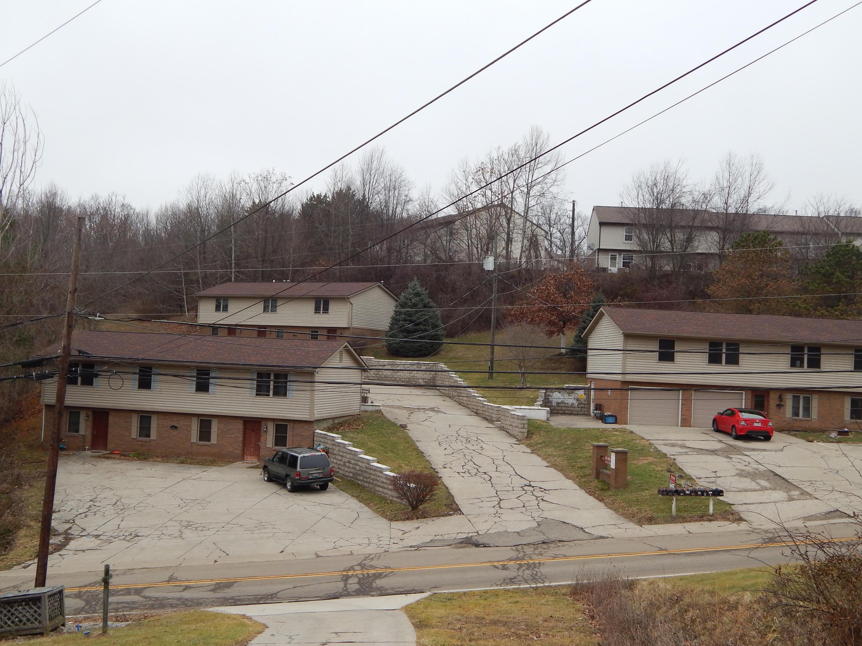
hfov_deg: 49.0
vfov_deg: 37.7
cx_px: 431
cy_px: 323
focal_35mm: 38
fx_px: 946
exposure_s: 1/250
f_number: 3.4
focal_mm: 6.8
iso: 125
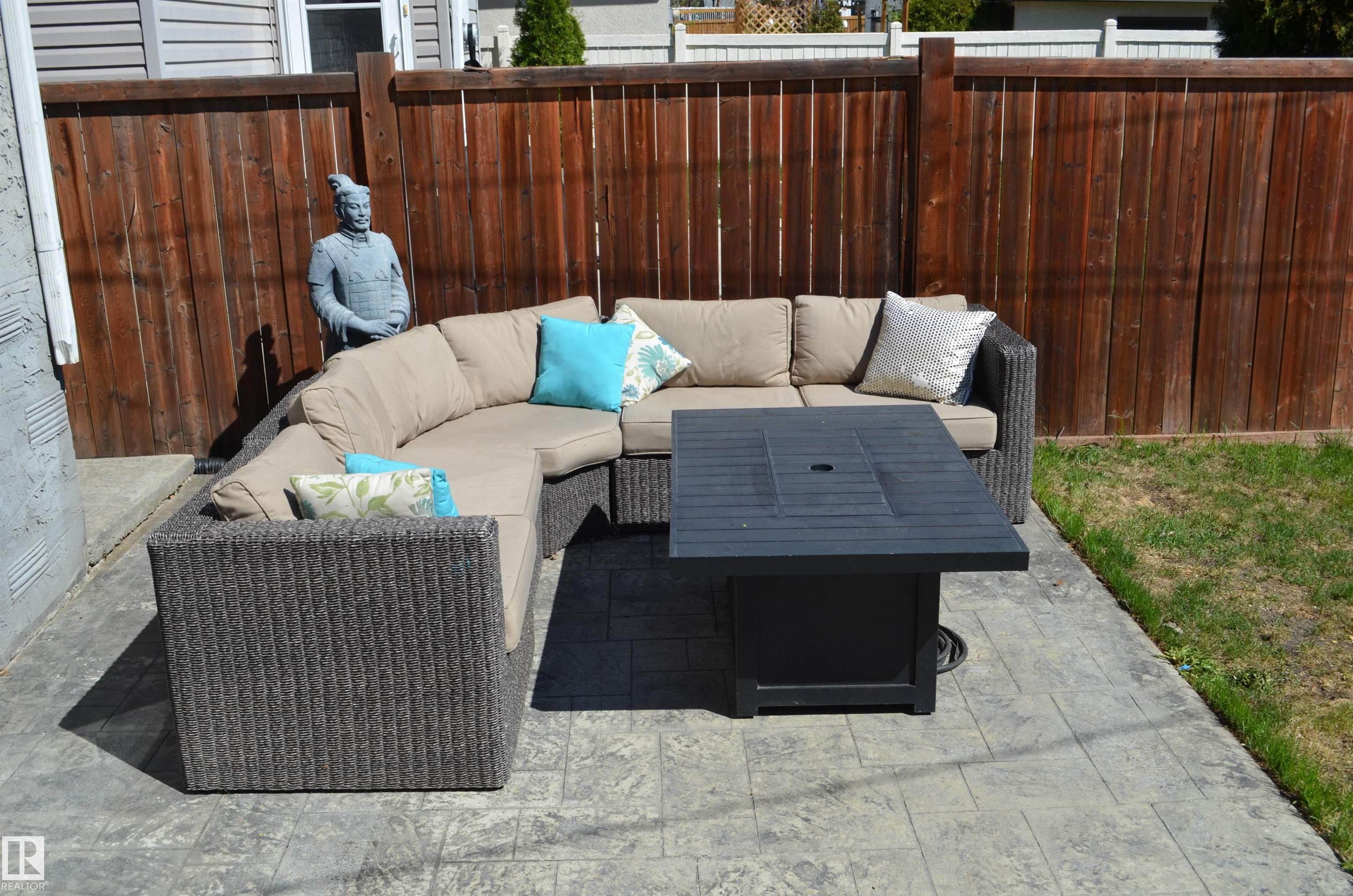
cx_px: 676
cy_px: 448
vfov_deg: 36.7
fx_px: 1350
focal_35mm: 36
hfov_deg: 53.2
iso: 100
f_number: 8
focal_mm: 24
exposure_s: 1/250
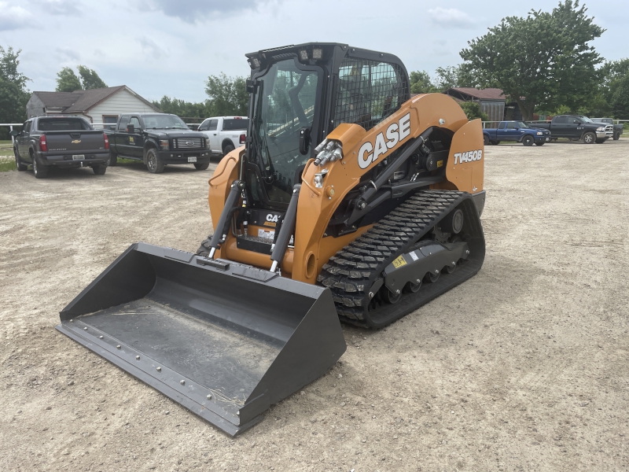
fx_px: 472
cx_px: 314
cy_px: 236
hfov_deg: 67.3
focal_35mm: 26
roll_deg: -2.7
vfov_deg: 53.1
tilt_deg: -10.3
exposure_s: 1/3125
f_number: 1.6
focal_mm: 4.2
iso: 32
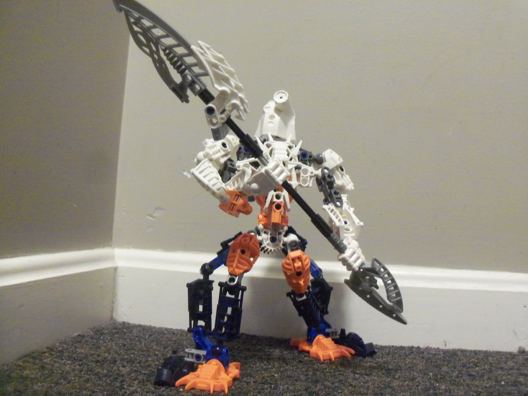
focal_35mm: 35
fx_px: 534
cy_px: 198
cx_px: 264
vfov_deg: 40.7
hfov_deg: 52.6
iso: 400
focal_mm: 6.3
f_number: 3
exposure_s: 1/2
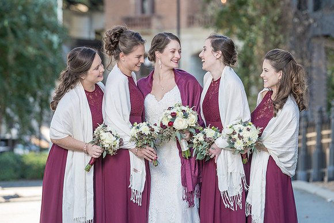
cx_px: 177
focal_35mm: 220
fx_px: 2041
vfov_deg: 6.2
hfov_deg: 9.4
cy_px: 110
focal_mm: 200
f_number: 5.6
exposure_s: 1/200
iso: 640
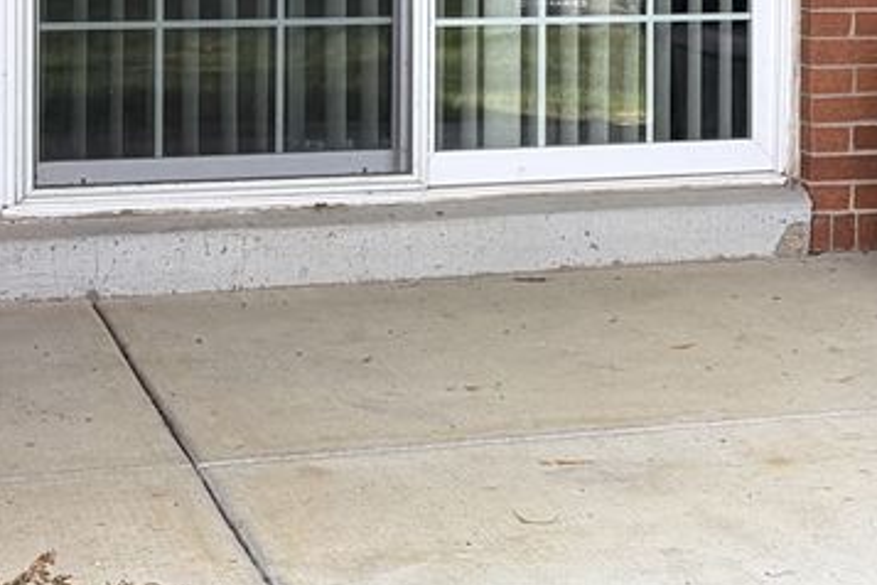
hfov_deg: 18.4
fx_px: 2655
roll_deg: +0.8
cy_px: -113
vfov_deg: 12.3
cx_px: 820
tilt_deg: -0.1
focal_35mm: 109
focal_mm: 5.96
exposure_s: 1/169
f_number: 1.6
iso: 40
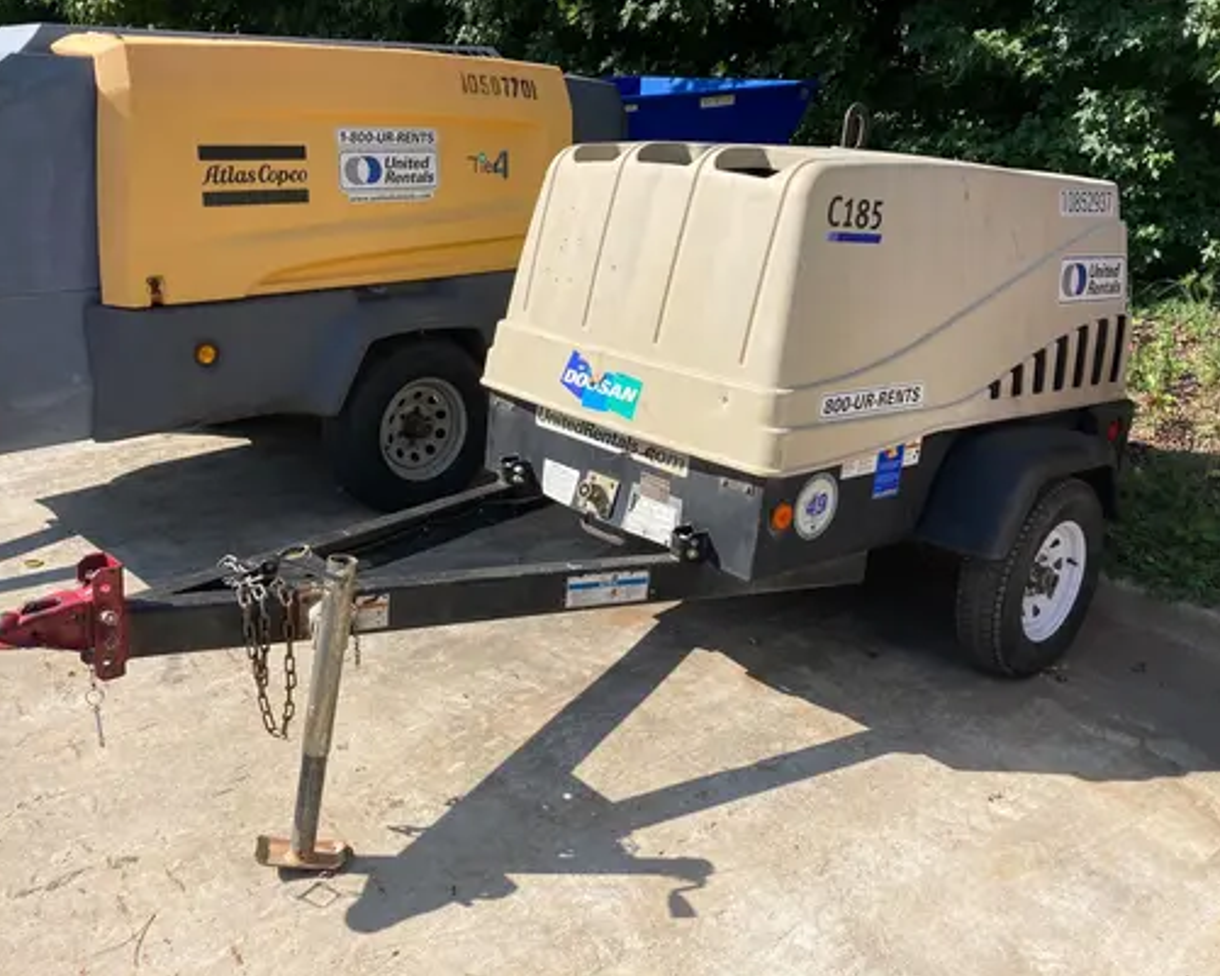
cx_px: 570
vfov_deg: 48.5
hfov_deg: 58.7
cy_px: 476
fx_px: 1083
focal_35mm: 30
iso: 20
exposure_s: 1/1736
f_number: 1.8
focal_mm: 3.99
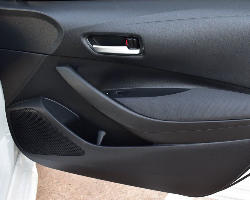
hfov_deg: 43.2
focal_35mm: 43
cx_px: 145
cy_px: 100
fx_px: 315
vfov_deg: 35.2
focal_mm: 25
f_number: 6.3
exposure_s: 1/15
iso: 500
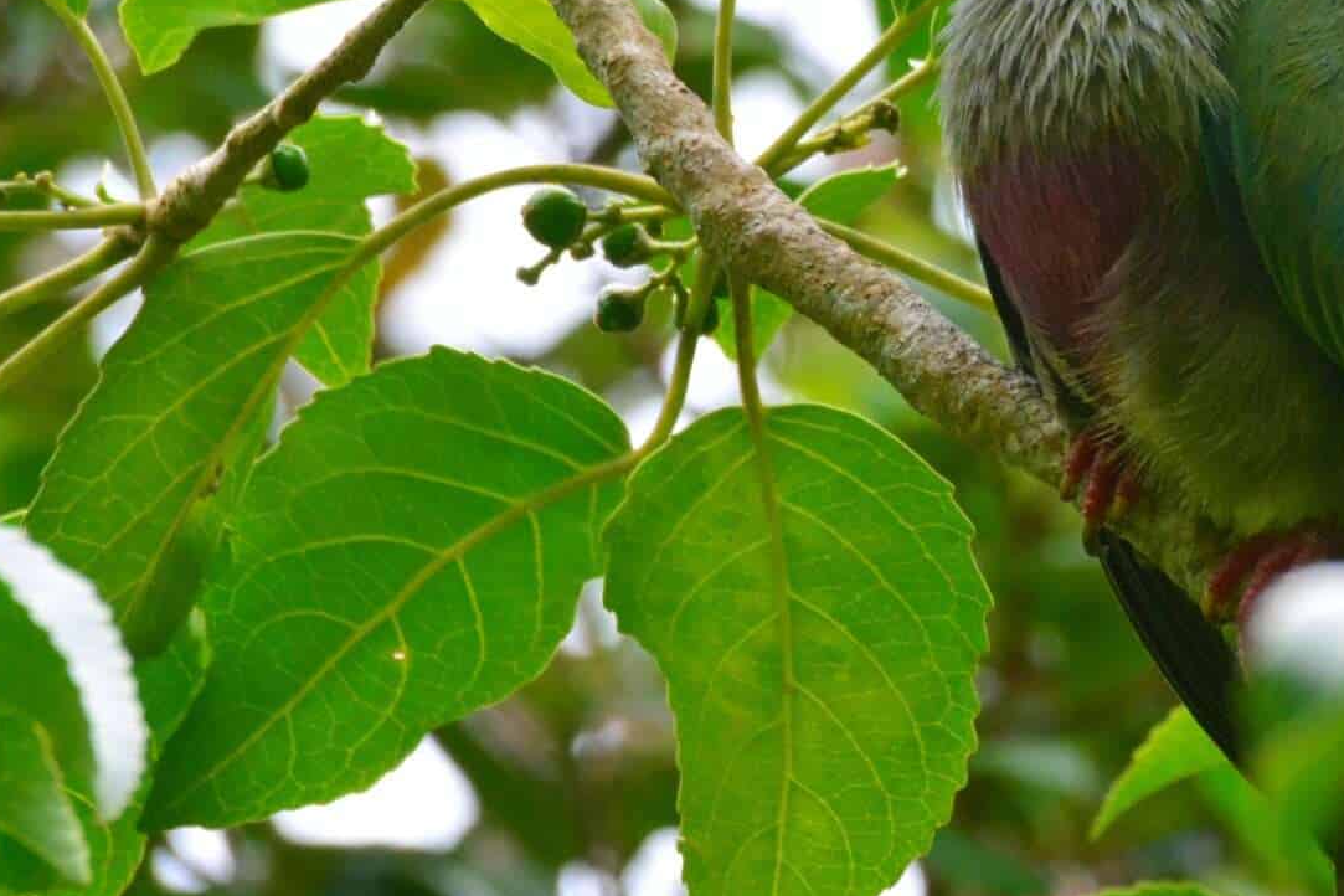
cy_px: 430
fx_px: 66187
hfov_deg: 1.2
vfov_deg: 0.8
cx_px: 1298
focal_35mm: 1773
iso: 1000
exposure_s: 1/250
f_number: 16
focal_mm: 500
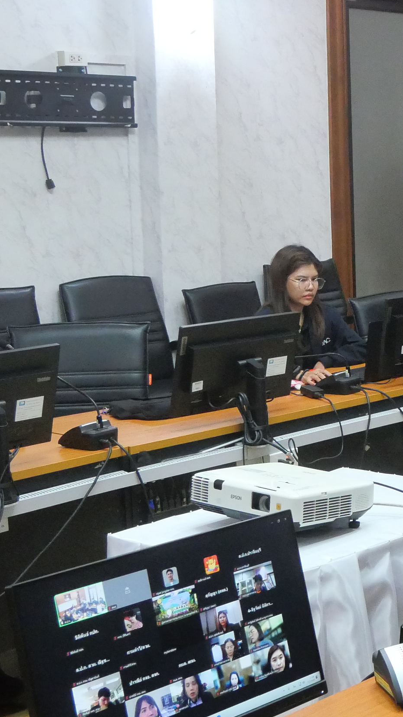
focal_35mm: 73
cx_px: 666
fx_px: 1387
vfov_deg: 28.9
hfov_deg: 14.9
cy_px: 313
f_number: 5.6
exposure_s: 1/50
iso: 3200
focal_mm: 15
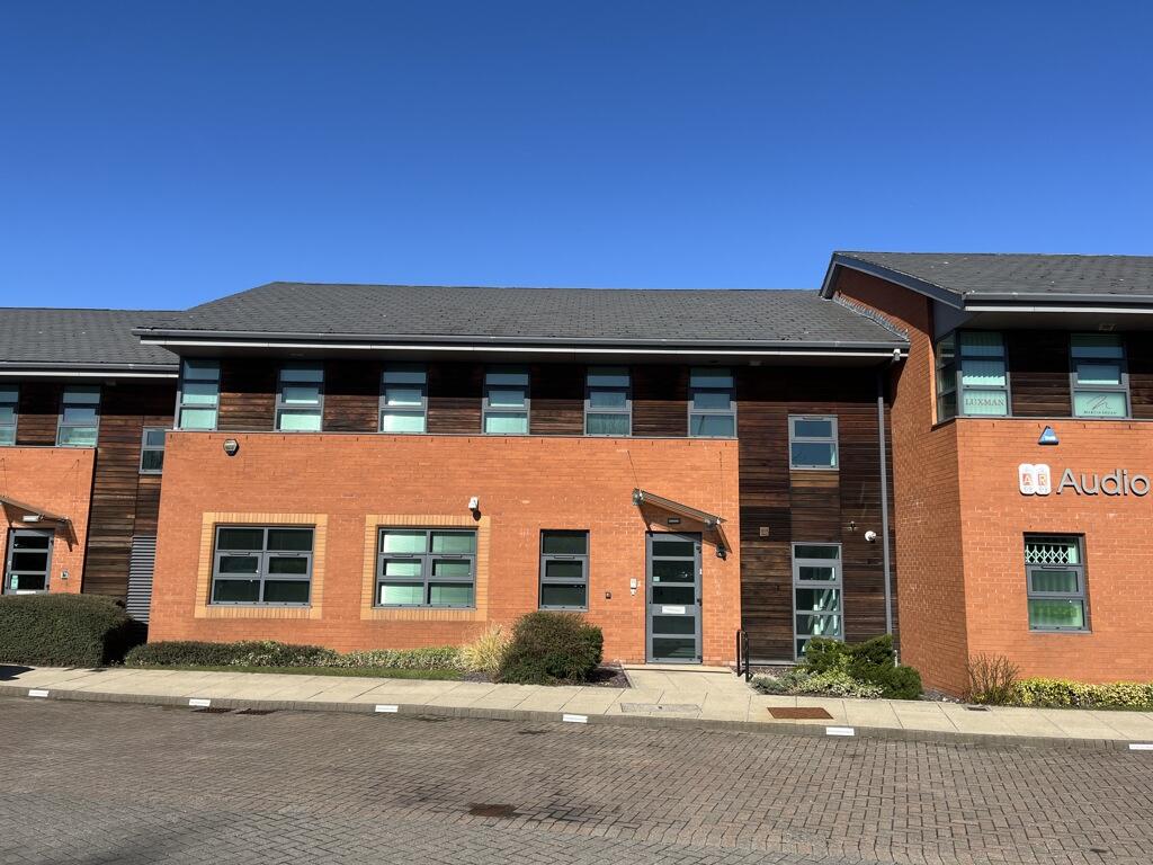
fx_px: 866
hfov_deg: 67.3
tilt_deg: +8.3
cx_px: 576
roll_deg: -0.7
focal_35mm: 26
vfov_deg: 53.1
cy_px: 432
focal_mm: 5.1
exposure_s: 1/2967
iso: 50
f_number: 1.6
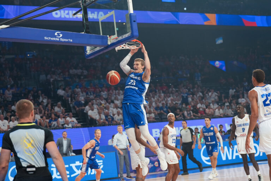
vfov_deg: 19.5
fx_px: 527
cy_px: 90
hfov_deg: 28.8
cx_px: 136
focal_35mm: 70
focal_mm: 70
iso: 1600
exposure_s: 1/1000
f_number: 3.2
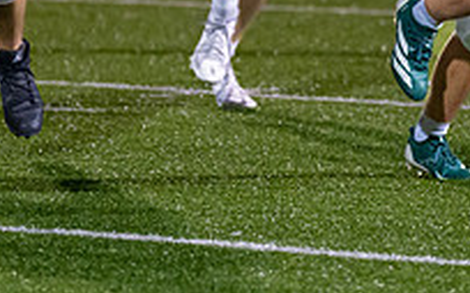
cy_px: -174
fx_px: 8278
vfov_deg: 2.0
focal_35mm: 647
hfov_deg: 3.3
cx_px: 432
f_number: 2.8
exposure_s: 1/1000
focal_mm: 154
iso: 2000
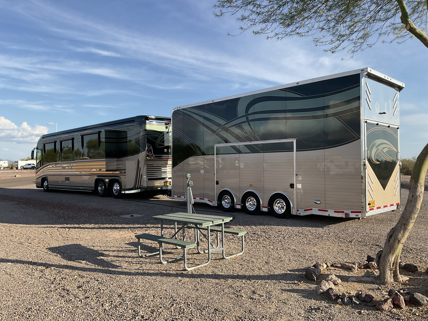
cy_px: 160
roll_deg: +0.5
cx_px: 214
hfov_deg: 61.7
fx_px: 359
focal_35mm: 29
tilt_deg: +1.5
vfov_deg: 48.2
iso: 16
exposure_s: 1/1342
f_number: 1.8
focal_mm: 3
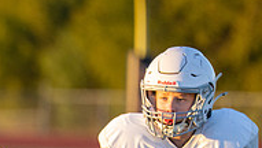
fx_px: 6525
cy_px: 256
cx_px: -262
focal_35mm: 938
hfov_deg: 2.3
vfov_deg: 1.3
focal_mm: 200
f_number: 2.8
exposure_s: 1/3200
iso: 800
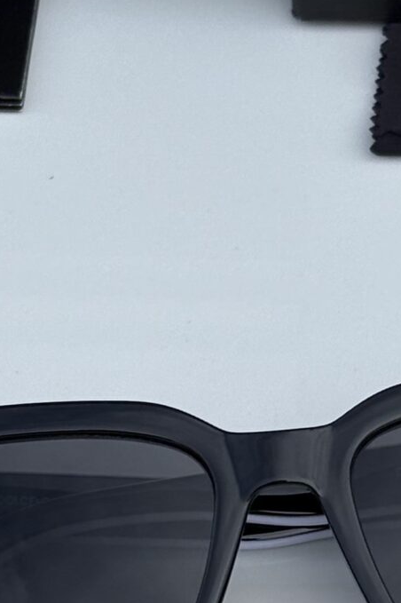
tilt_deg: -46.6
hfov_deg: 6.7
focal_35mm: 204
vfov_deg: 10.0
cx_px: 267
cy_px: 577
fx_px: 3412
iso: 50
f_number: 1.6
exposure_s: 1/810
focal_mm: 5.96
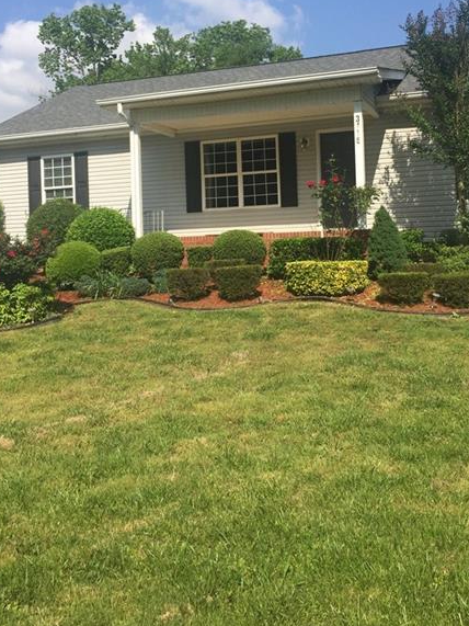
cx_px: 266
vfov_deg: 47.4
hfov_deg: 36.7
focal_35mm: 39
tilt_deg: -0.1
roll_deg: +1.1
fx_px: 705
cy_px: 234
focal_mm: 4.15
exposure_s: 1/2083
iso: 32
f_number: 2.2
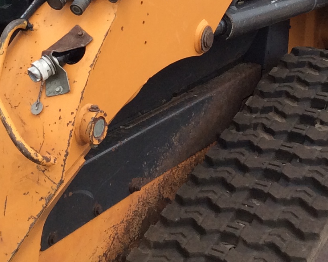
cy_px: -25
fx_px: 961
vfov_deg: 15.1
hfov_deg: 19.3
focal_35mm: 99
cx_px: 92
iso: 32
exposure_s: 1/1021
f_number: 2.4
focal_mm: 3.3
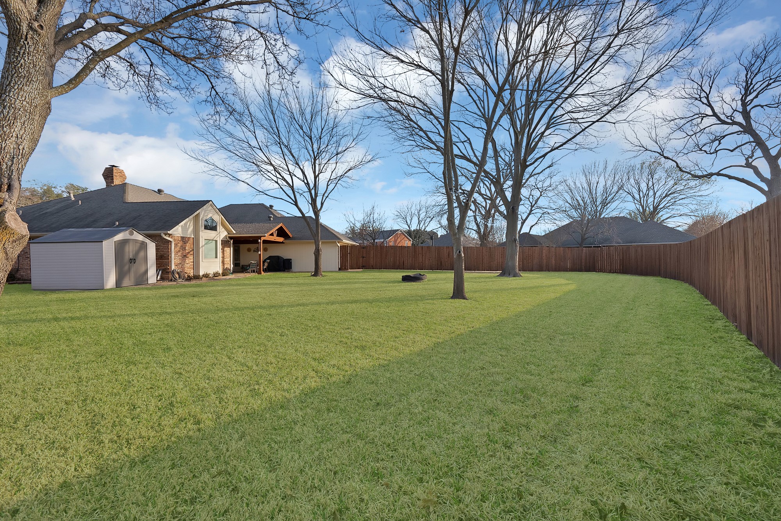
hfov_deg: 108.3
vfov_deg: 85.5
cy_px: 260
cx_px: 390
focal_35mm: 13
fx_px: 282
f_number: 9
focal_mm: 13
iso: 640
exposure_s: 1/200
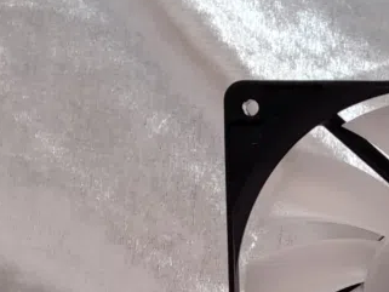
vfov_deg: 13.9
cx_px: 366
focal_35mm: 102
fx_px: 1147
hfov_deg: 18.9
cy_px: 385
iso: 160
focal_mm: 2.78
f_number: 2
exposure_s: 1/50
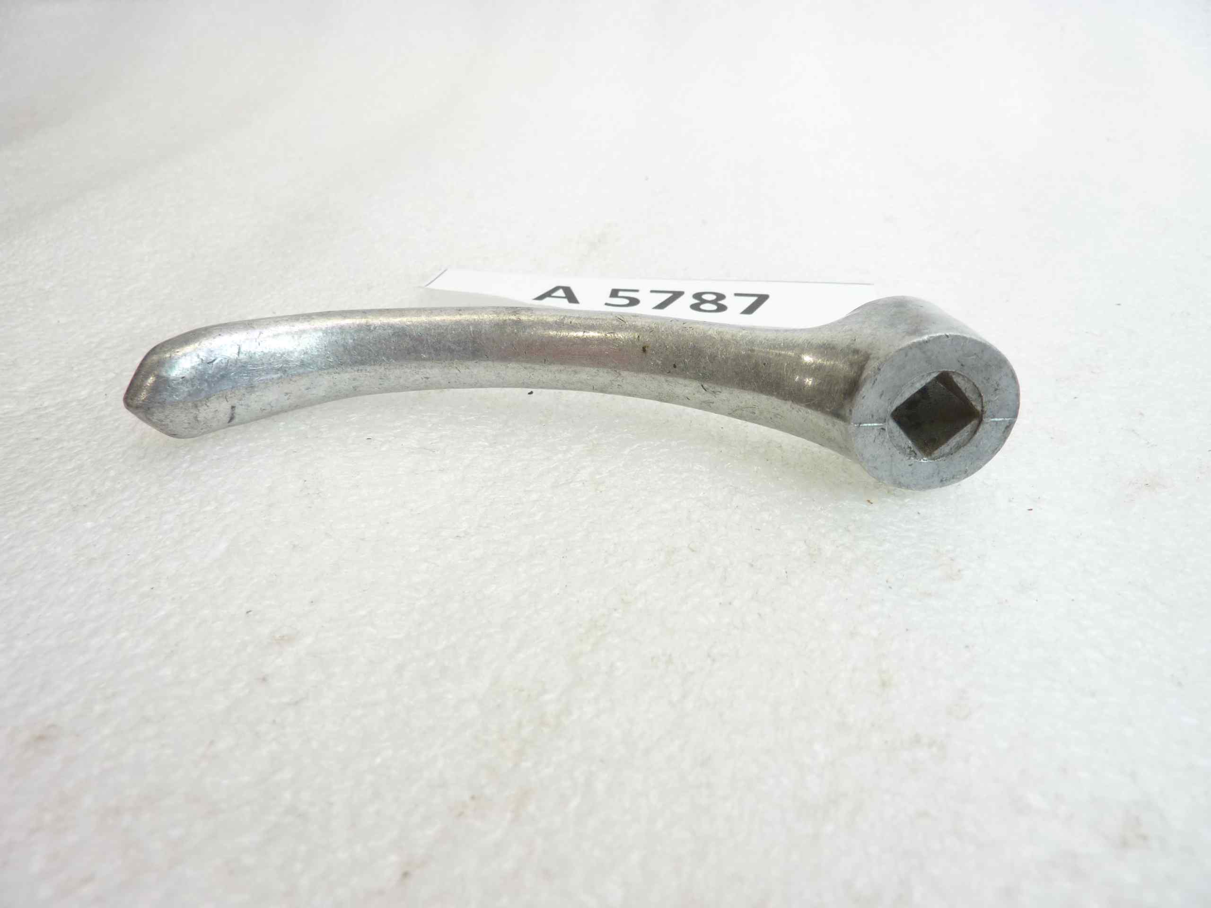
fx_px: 875
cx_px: 606
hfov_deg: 69.4
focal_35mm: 25
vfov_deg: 54.9
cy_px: 454
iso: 80
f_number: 3.3
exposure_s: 1/20
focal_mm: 4.1
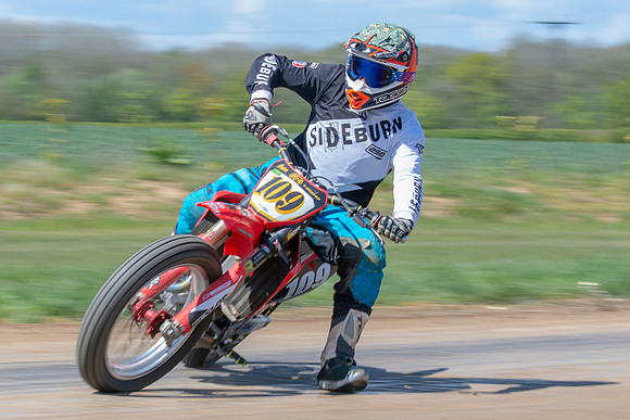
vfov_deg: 6.9
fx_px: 3479
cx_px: 168
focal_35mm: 199
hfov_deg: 10.3
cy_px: 234
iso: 200
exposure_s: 1/160
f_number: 8
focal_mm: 70
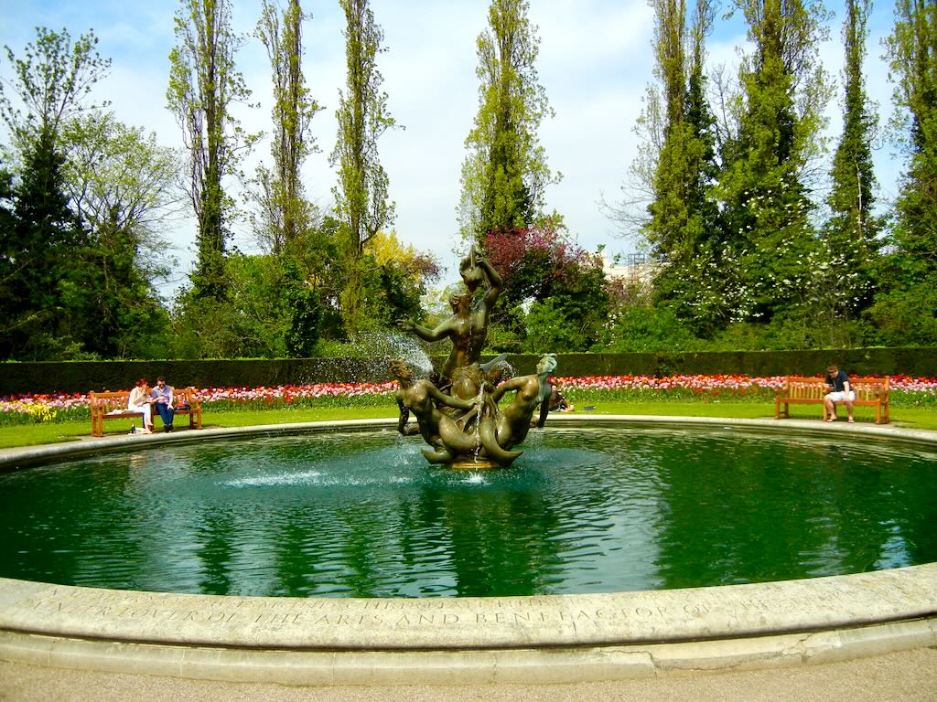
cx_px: 468
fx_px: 812
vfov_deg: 46.8
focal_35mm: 30
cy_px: 351
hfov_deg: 60.0
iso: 160
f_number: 7
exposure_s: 1/420
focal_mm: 5.4
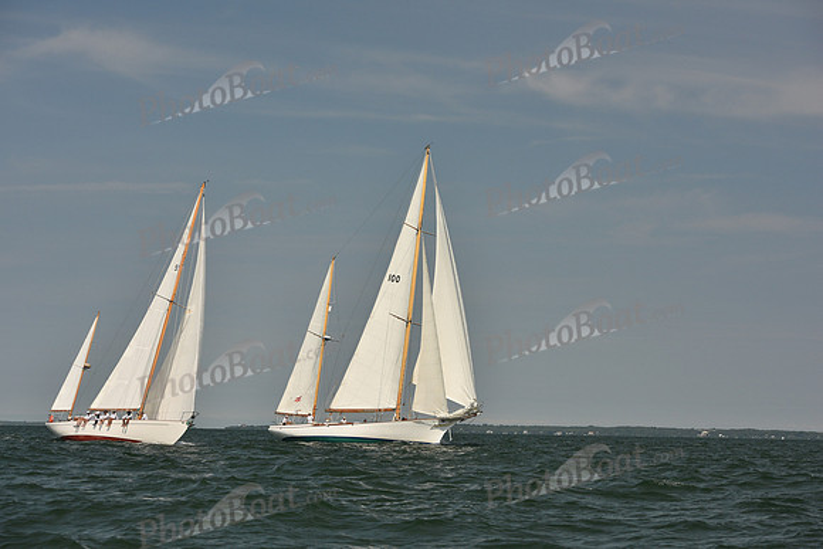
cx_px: 412
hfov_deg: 25.4
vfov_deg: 17.1
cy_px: 274
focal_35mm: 80
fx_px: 1829
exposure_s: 1/1250
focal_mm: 80
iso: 320
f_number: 8
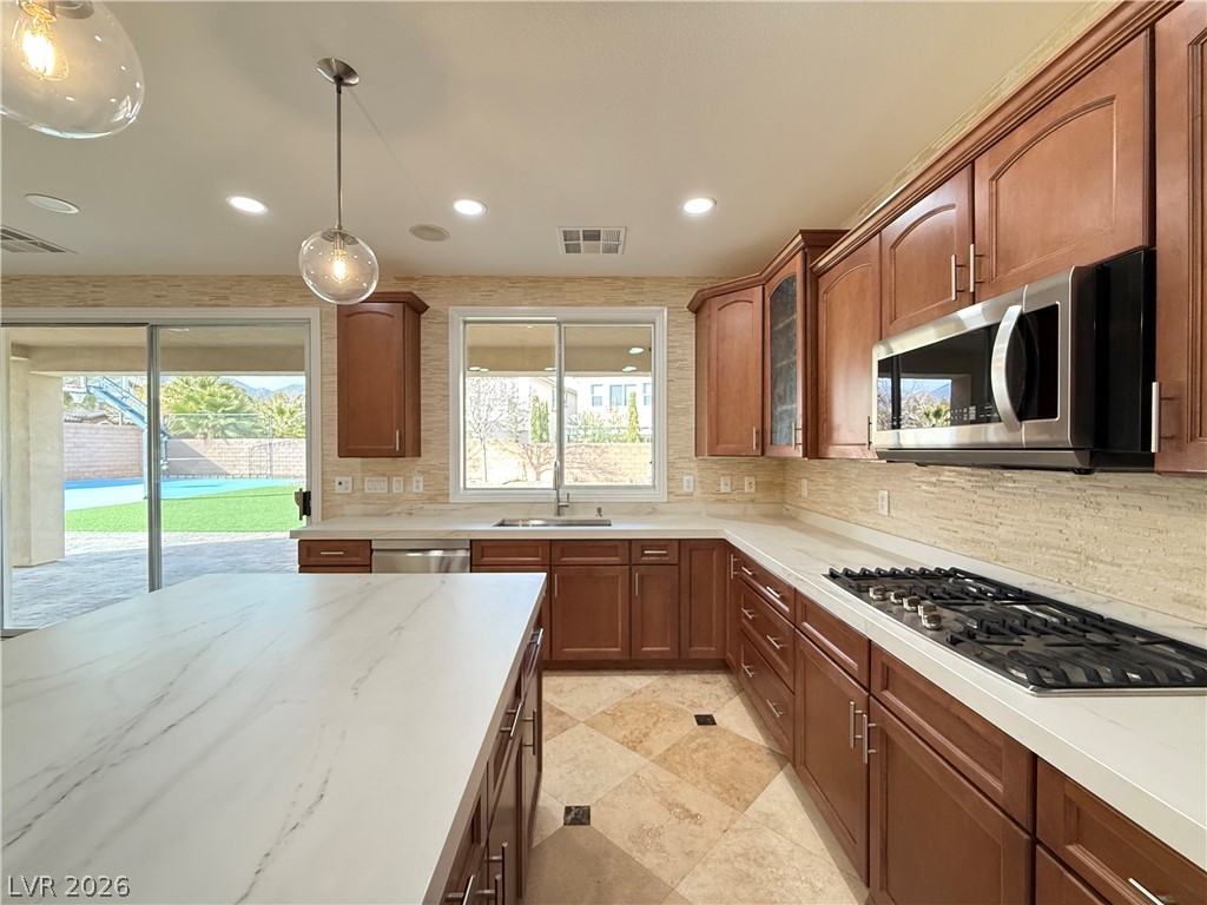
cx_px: 604
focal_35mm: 14
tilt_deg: +0.2
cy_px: 452
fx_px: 488
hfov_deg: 102.1
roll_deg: -0.3
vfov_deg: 85.7
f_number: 2.2
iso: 400
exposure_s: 1/120
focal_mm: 2.22
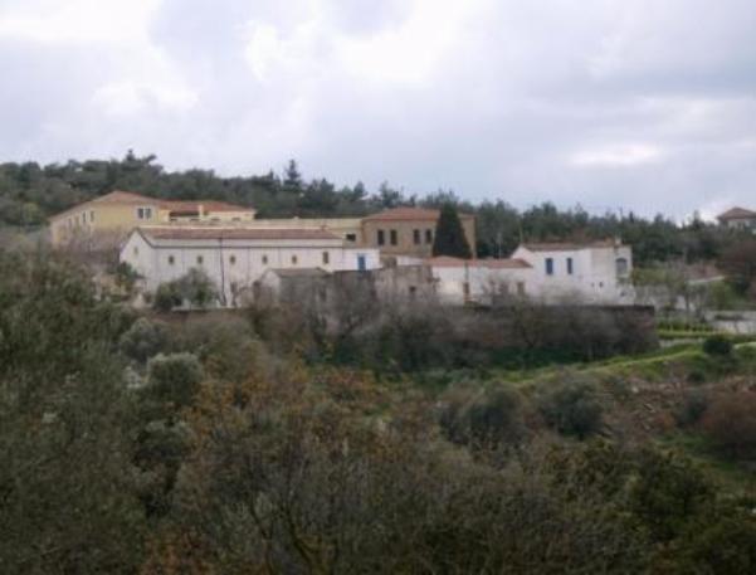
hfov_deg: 18.0
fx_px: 2392
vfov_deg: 13.7
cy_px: 288
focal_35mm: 109
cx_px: 378
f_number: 7.8
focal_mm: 18
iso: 100
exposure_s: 1/273
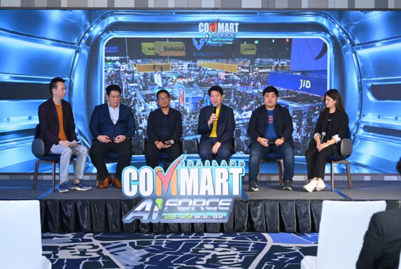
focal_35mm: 70
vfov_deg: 19.5
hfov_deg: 28.8
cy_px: 134
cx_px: 200
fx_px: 781
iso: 400
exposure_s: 1/200
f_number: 2.8
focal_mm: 47
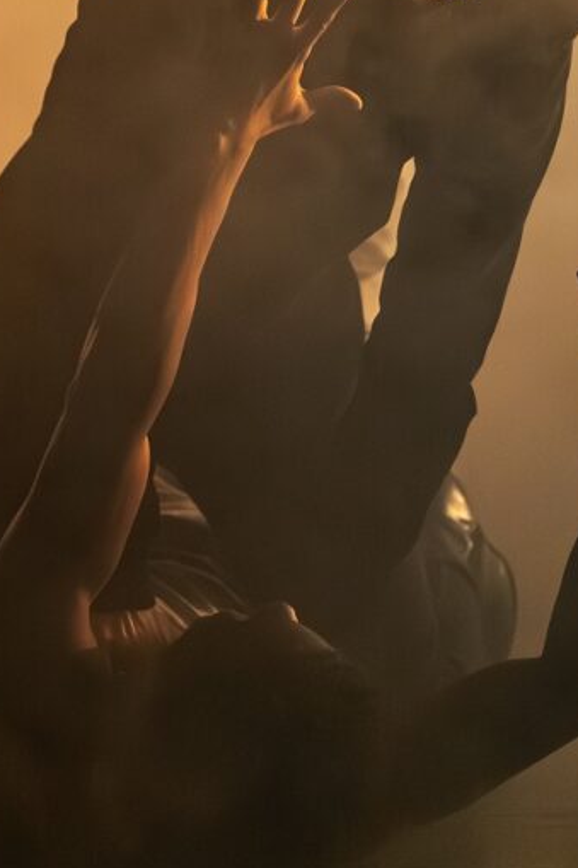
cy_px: 182
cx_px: 249
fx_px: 6820
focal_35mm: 283
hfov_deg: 4.9
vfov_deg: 7.3
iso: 5000
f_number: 2.8
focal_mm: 120
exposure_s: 1/500
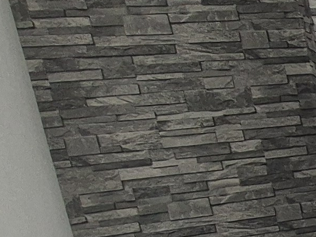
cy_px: 228
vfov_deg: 16.7
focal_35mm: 87
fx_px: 794
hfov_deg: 13.3
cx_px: 831
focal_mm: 2.2
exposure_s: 1/124
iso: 50
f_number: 2.2
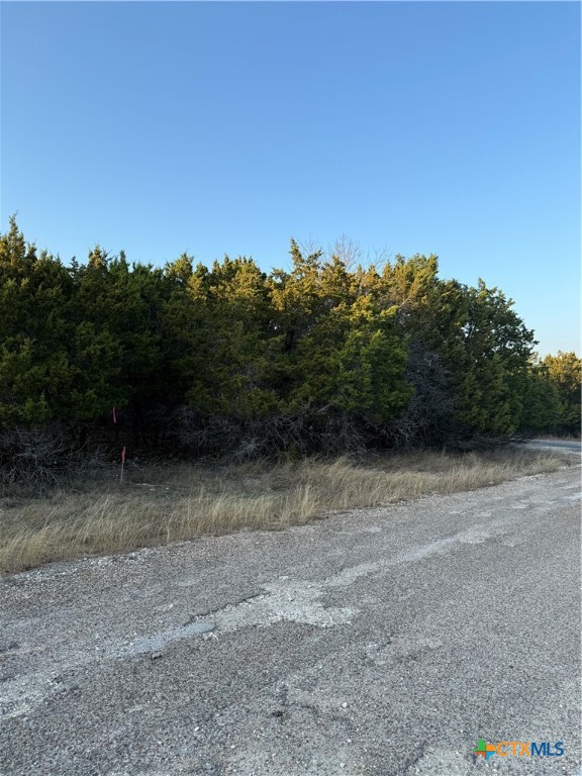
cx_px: 291
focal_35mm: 24
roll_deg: -0.9
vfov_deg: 71.6
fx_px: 538
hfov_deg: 56.8
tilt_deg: -0.2
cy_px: 388
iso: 80
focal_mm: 6.76
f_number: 1.78
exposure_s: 1/1292
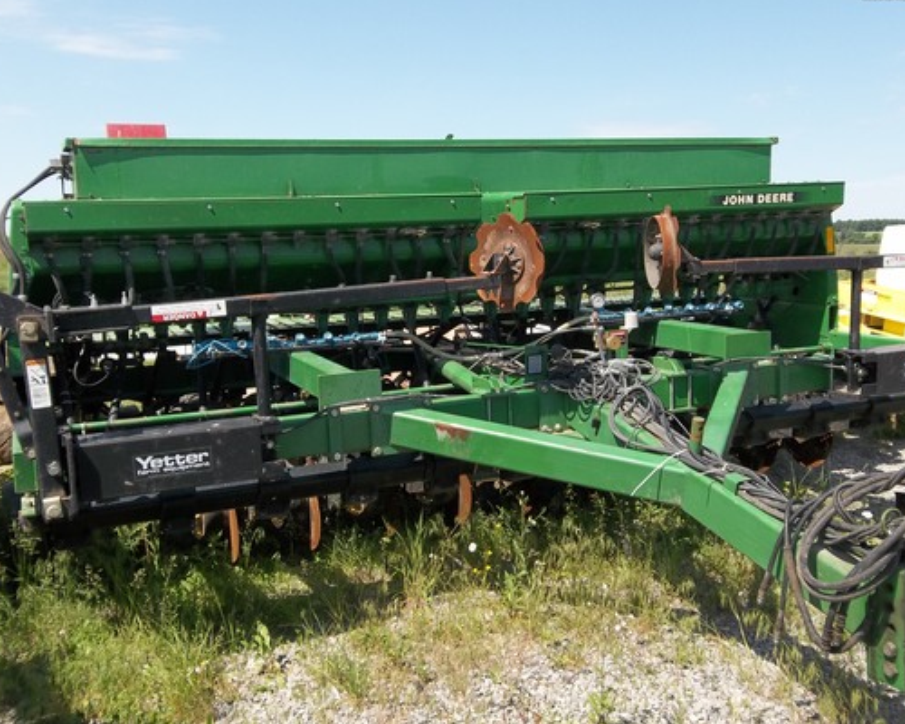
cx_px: 436
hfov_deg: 52.8
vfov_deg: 43.4
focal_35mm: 34
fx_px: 911
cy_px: 358
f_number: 3.7
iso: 80
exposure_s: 1/500
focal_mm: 5.7
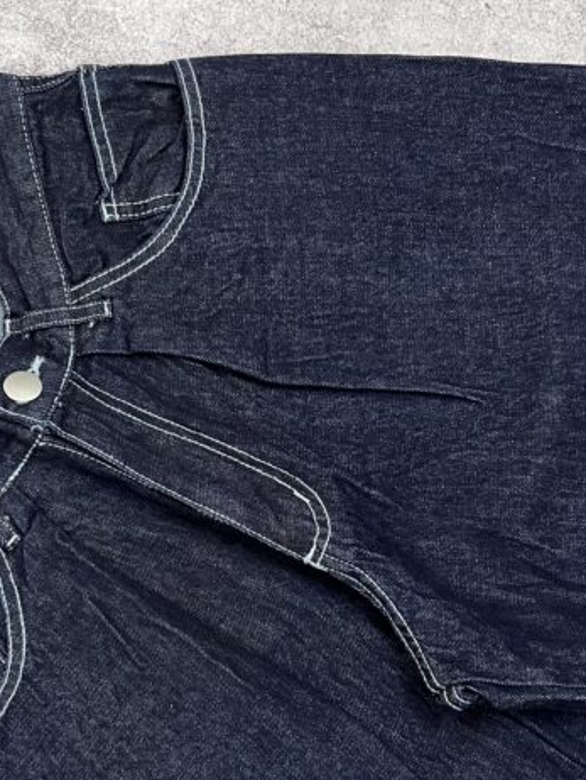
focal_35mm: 45
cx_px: 198
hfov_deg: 32.0
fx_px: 1015
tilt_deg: -81.9
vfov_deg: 40.9
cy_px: 581
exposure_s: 1/60
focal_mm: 5.7
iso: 250
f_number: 1.5
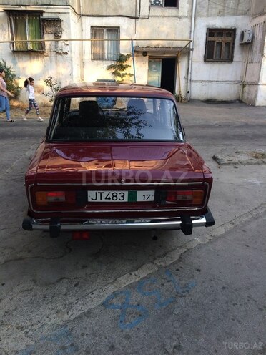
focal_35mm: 29
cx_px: 133
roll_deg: -0.6
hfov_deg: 48.2
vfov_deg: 61.7
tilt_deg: -20.8
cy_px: 178
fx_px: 297
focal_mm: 4.15
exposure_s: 1/100
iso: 64
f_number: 2.2
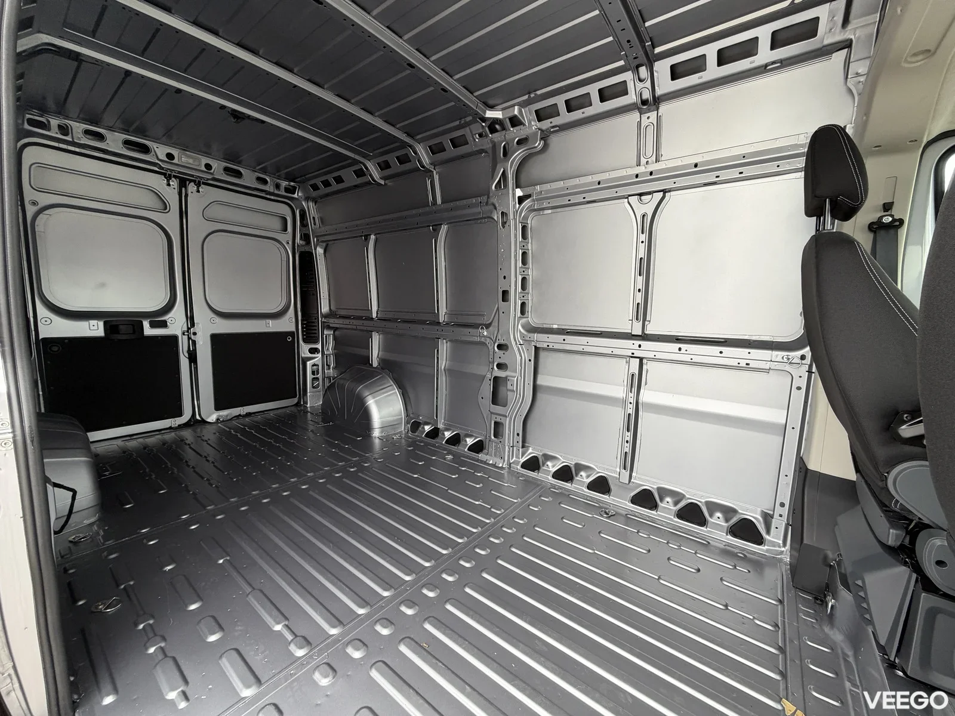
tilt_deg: -6.9
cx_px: 478
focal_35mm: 14
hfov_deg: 102.1
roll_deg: -1.1
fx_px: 386
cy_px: 358
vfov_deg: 85.7
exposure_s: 1/121
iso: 100
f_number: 2.2
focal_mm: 2.22
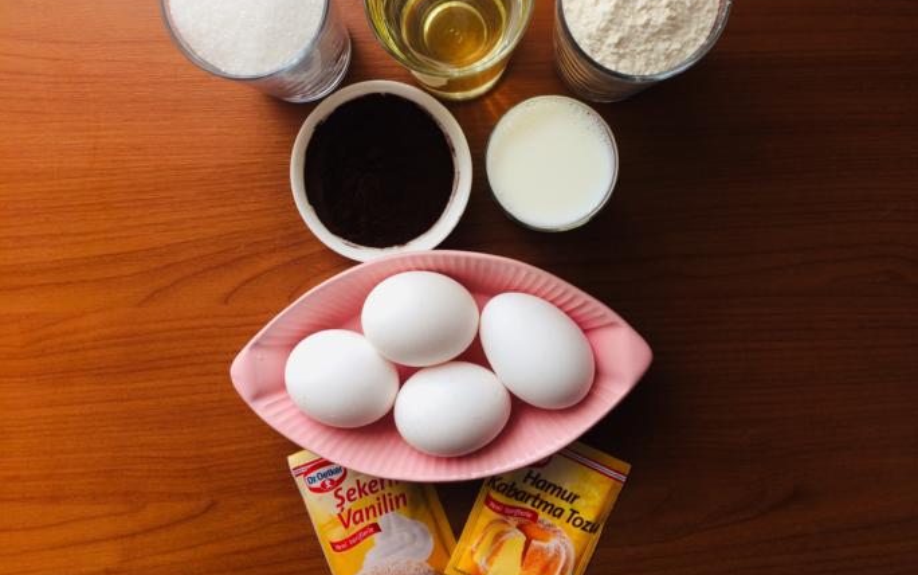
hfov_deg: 61.2
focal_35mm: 31
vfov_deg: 40.5
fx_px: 776
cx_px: 462
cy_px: 247
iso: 40
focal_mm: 4.15
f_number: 2.2
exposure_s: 1/50
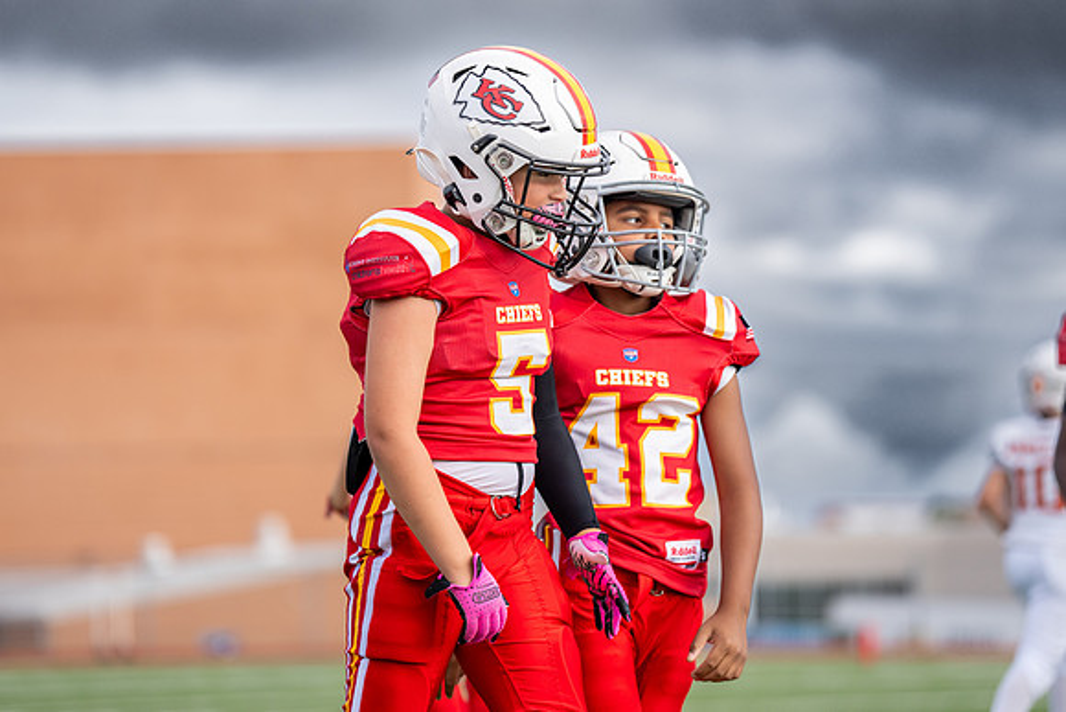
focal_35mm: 163
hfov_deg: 12.6
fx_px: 4816
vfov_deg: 8.4
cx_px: 474
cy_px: 339
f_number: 2.8
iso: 320
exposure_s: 1/2500
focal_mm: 142
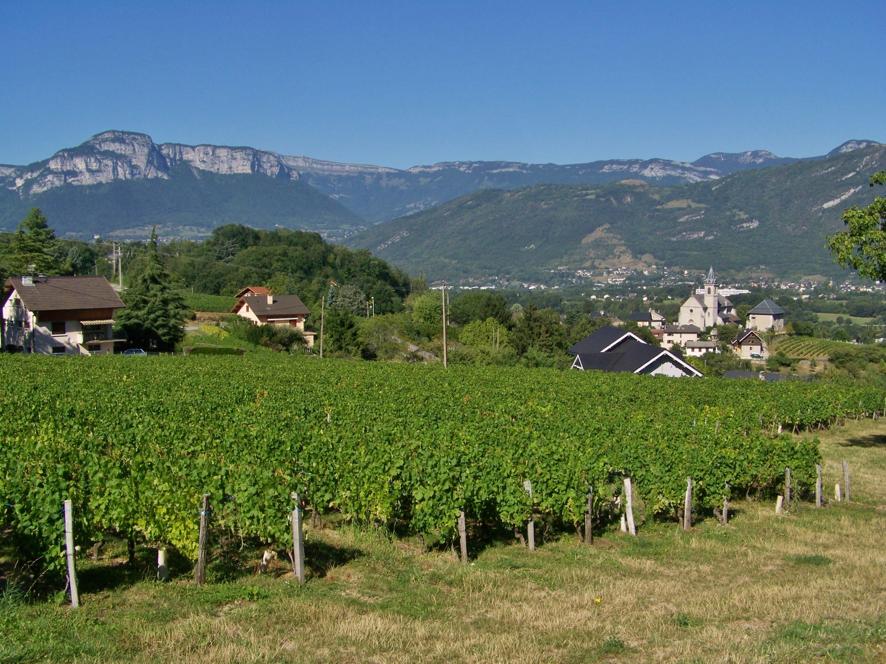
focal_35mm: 38
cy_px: 332
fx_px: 973
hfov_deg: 49.0
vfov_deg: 37.7
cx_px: 443
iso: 64
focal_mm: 6.3
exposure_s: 1/640
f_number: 6.3
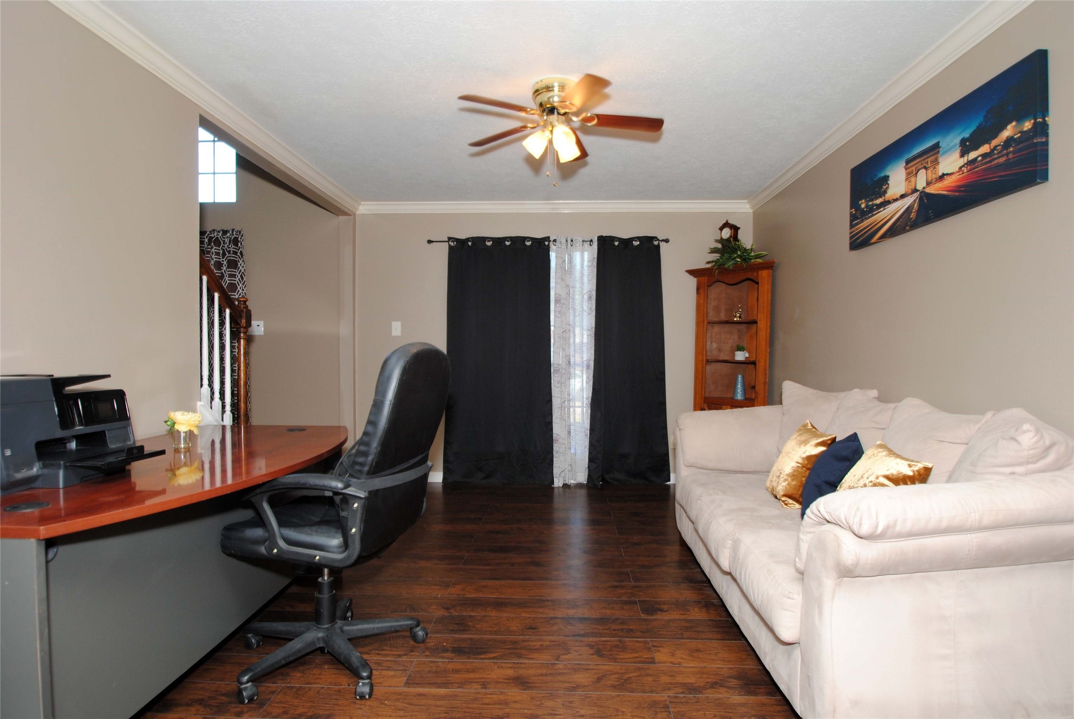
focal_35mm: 20
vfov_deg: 63.3
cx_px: 537
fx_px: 582
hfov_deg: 85.4
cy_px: 360
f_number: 4
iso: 200
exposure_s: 1/60
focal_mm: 13
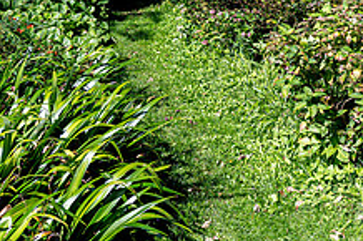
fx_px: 645
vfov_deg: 20.6
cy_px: 11
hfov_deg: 31.3
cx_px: 130
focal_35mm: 64
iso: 80
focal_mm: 24
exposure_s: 1/400
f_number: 5.6
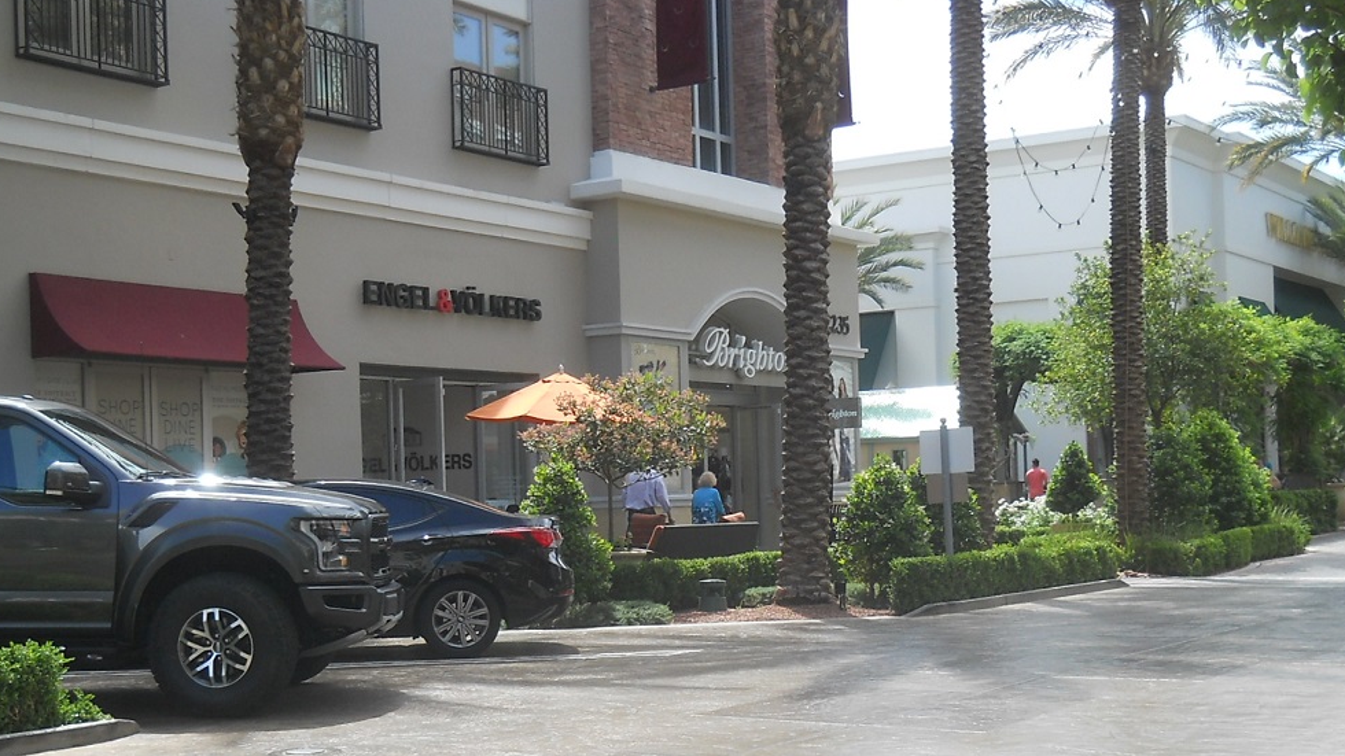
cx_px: 672
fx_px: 1997
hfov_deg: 37.2
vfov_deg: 21.2
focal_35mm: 56
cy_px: 601
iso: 80
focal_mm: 6.72
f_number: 3.1
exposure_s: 1/320
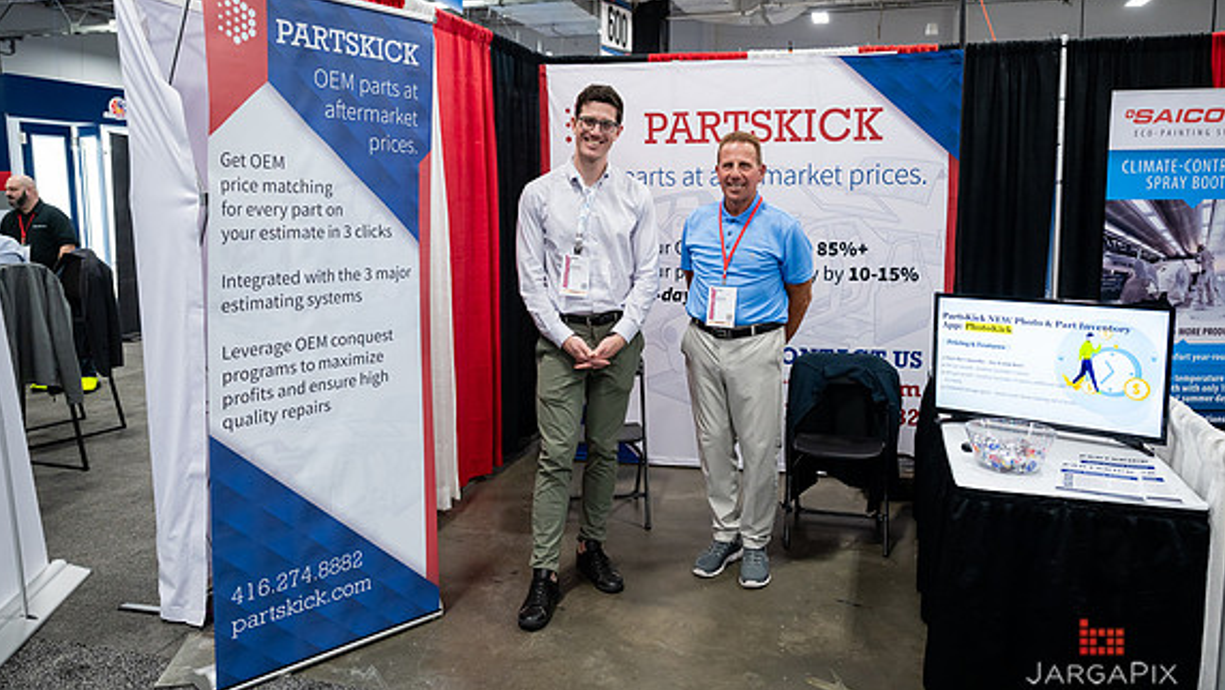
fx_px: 877
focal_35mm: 27
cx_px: 636
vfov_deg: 42.9
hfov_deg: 69.8
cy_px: 313
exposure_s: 1/200
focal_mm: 24
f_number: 3.2
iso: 2000
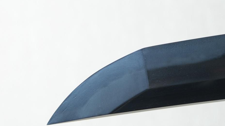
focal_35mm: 236
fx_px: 1408
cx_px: 146
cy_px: 65
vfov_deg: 5.1
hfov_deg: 9.1
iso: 400
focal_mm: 100
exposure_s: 1/2
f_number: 11
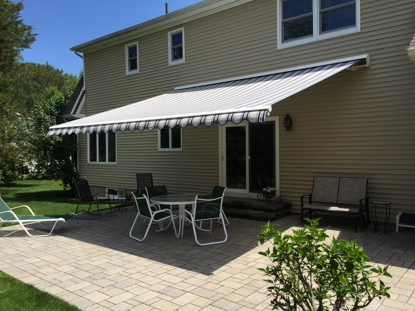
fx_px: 348
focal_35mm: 29
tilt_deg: +0.5
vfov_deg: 48.2
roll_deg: -0.4
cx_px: 208
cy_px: 156
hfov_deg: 61.7
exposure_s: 1/1721
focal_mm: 4.15
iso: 32
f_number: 2.2
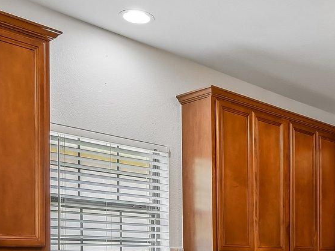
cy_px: 224
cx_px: 281
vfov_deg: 26.6
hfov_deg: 34.7
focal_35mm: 53
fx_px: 513
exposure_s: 1/15
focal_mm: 10
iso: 400
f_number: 8
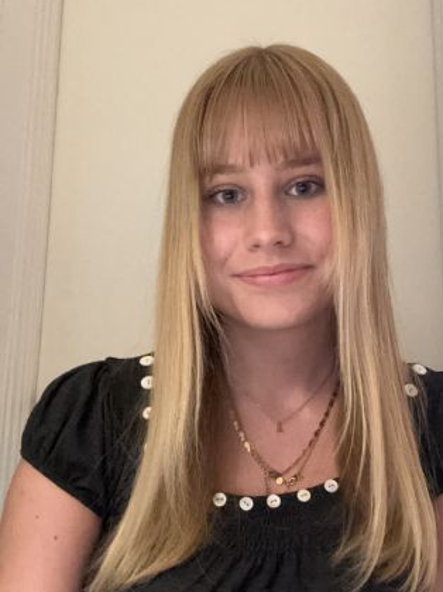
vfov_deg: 43.8
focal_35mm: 43
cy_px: 314
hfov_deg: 33.4
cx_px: 272
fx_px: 734
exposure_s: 1/30
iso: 640
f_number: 1.9
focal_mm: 2.69
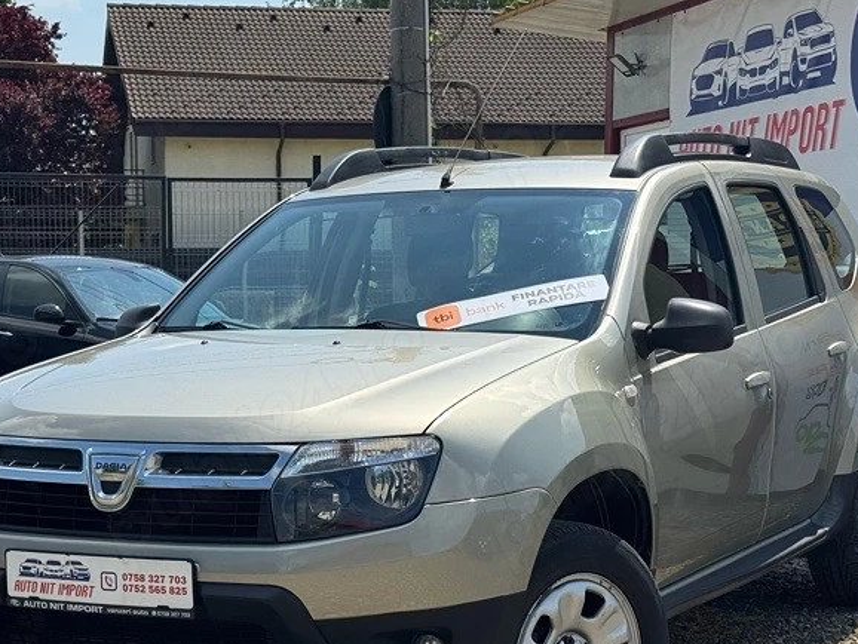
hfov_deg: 23.5
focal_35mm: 83
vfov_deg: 17.7
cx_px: 362
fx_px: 2058
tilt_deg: -4.8
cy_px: 450
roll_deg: +0.5
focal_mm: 6.76
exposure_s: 1/4975
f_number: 1.78
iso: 64
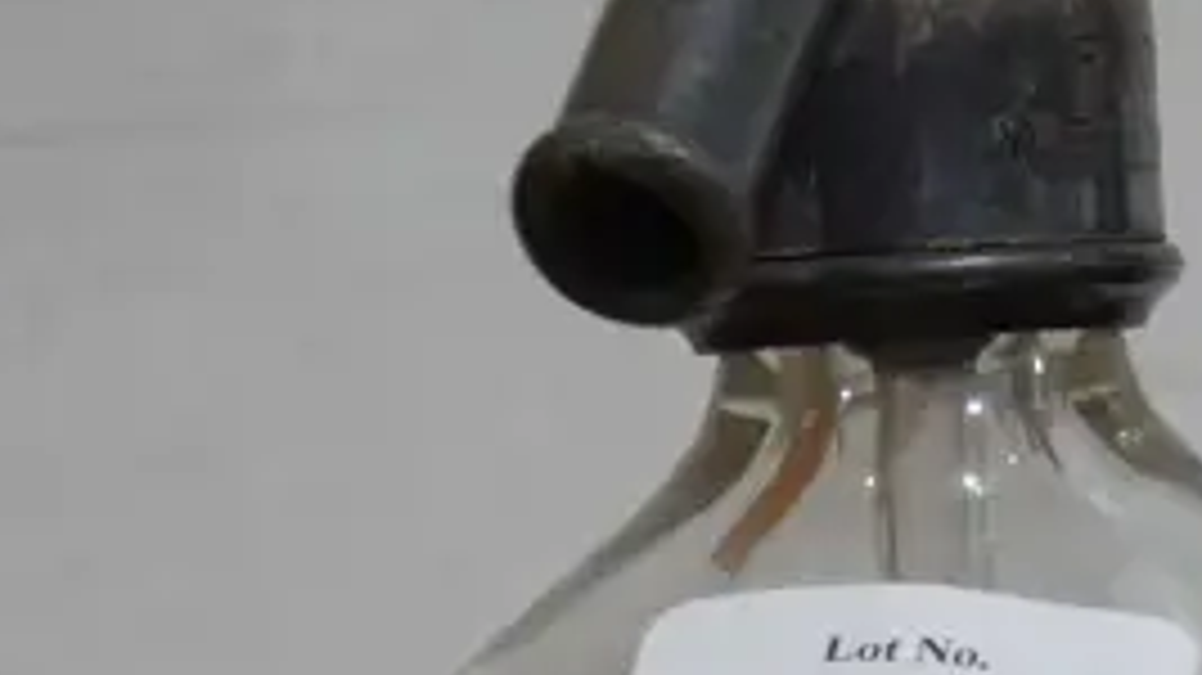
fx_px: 3728
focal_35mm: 117
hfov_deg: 18.1
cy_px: 1526
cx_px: 999
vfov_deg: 9.4
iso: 250
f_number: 3.5
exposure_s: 1/60
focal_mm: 14
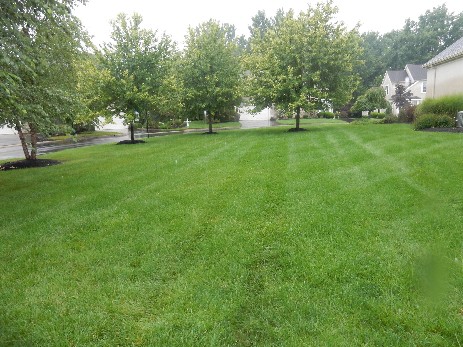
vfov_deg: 54.9
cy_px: 174
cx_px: 232
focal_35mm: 25
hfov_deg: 69.4
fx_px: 334
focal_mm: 4.5
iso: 180
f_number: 3.7
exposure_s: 1/100
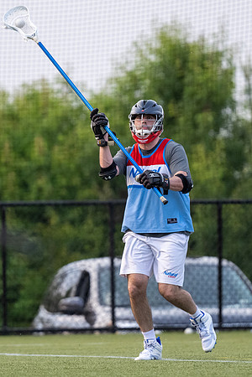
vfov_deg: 2.2
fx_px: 9805
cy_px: 163
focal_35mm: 934
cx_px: 113
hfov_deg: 1.5
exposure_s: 1/1000
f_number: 5.6
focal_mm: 500
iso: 2200
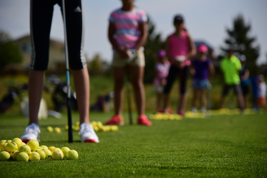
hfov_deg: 17.1
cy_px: 89
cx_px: 134
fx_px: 890
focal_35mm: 120
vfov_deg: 11.4
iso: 125
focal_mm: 120
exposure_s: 1/2000
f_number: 4
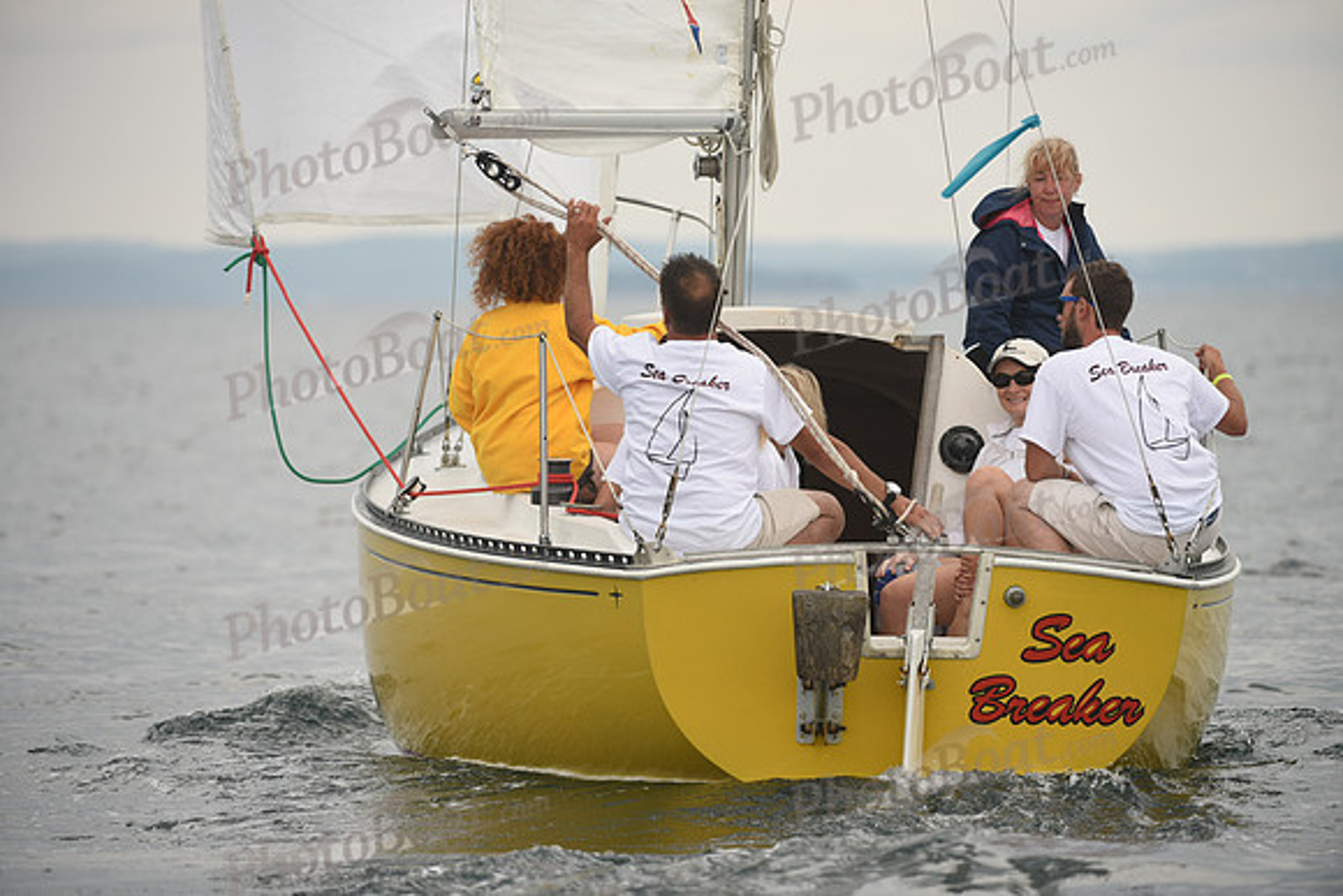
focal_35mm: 240
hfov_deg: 8.6
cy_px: 448
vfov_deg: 5.7
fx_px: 8955
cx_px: 672
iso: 250
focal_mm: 240
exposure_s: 1/800
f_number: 4
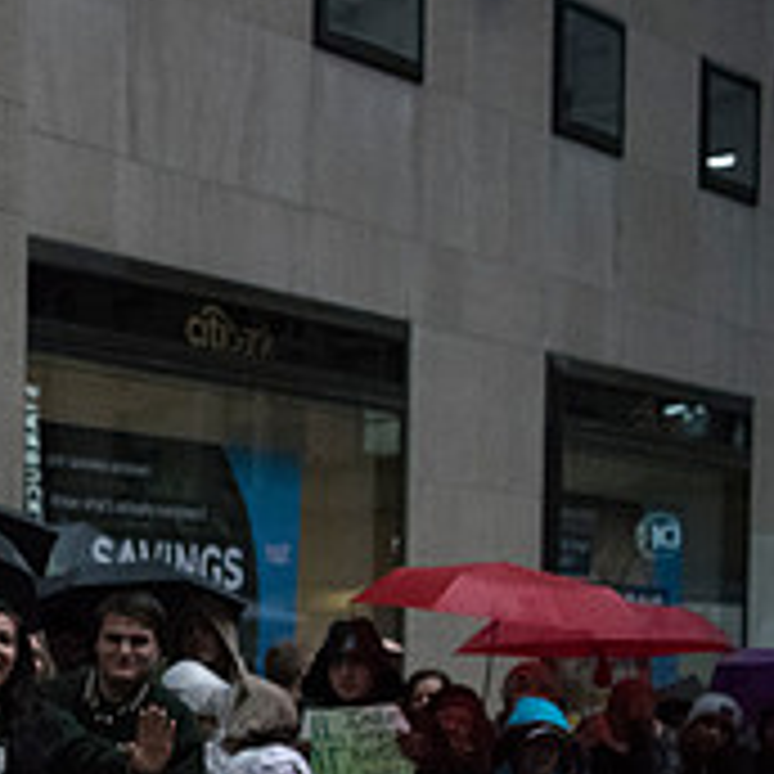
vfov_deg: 19.5
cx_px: -418
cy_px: 799
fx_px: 2176
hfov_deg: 17.8
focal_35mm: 86
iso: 10000
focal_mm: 30
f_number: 2.8
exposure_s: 1/2500
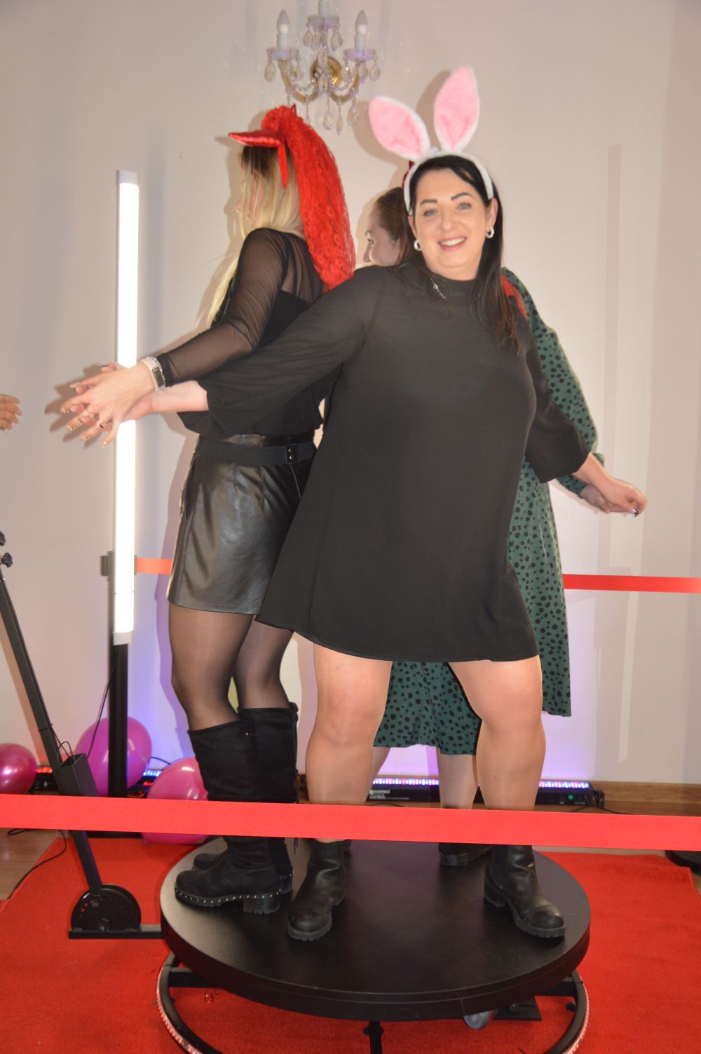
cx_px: 350
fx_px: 1141
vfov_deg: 49.6
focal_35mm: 39
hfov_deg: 34.1
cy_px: 527
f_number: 4
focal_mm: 26
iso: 400
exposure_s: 1/100
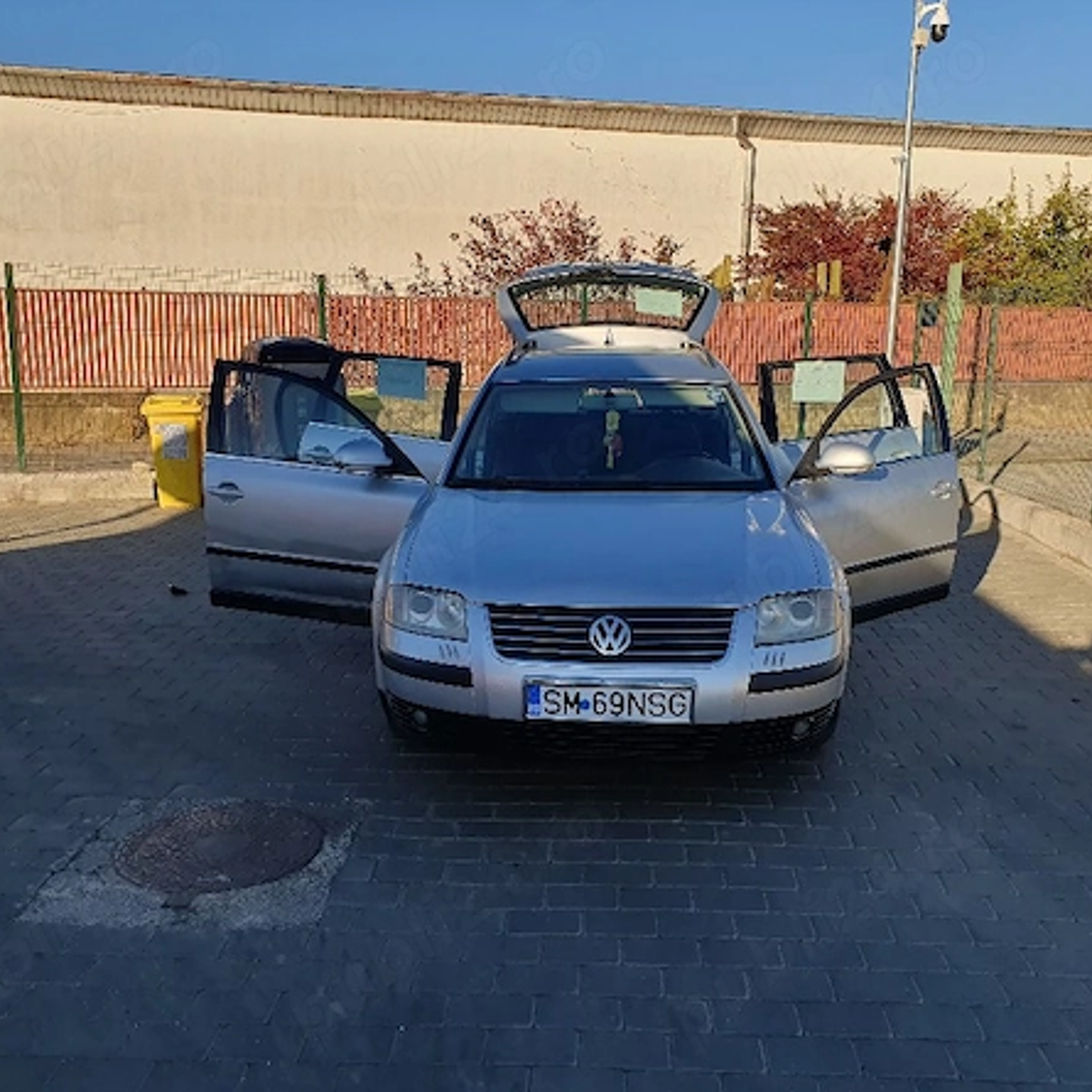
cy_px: 550
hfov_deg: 52.5
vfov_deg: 52.5
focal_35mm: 31
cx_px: 545
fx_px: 1106
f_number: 2.4
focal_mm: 4.32
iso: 50
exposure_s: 1/1667
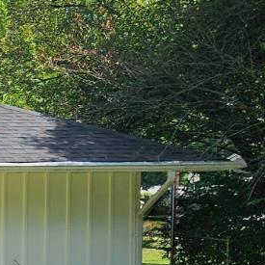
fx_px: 961
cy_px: 202
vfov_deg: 15.6
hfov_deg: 11.8
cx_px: -430
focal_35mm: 111
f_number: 1.8
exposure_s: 1/1517
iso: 25
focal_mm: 5.4
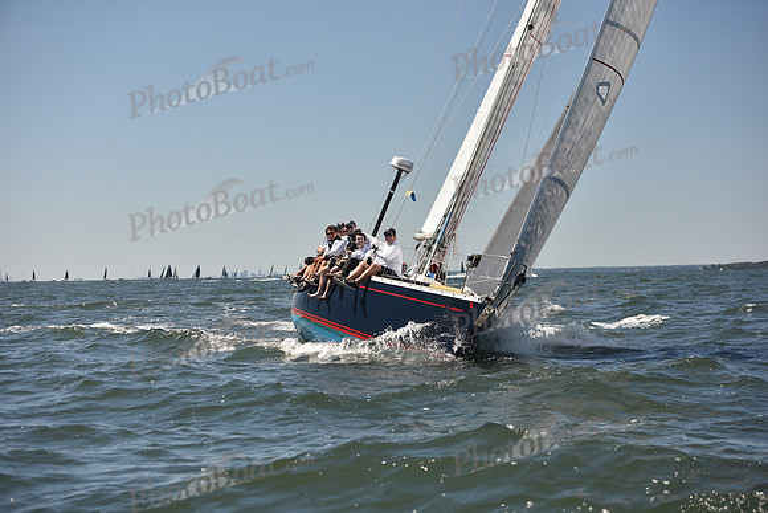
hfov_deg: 27.0
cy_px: 256
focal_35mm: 75
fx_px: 1600
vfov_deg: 18.2
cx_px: 384
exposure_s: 1/1250
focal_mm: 75
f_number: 4.5
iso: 250
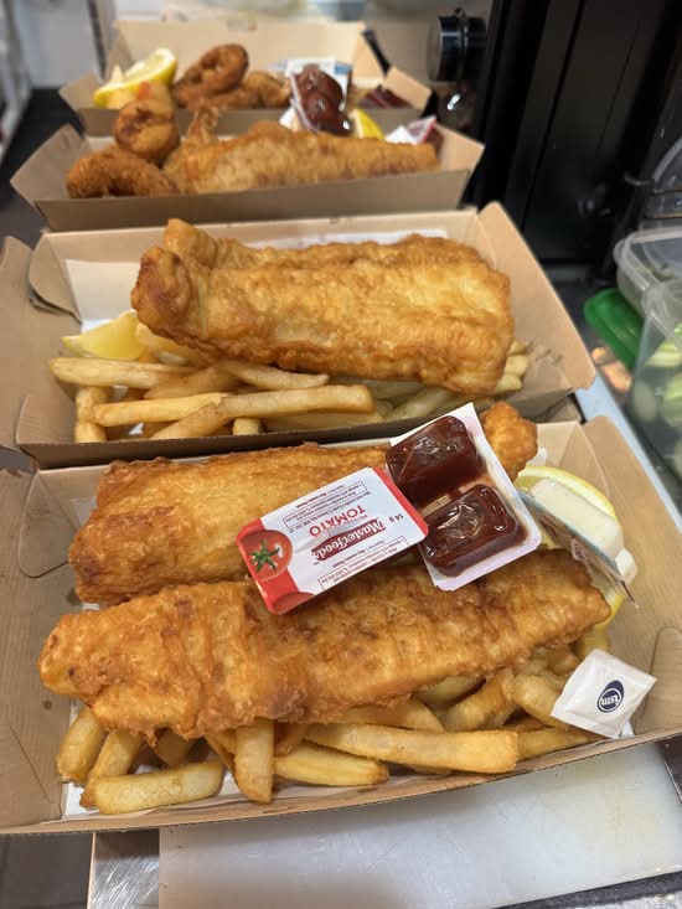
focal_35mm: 24
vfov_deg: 71.6
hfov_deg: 56.8
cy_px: 454
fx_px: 630
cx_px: 341
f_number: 1.78
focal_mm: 6.76
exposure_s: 1/50
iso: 400
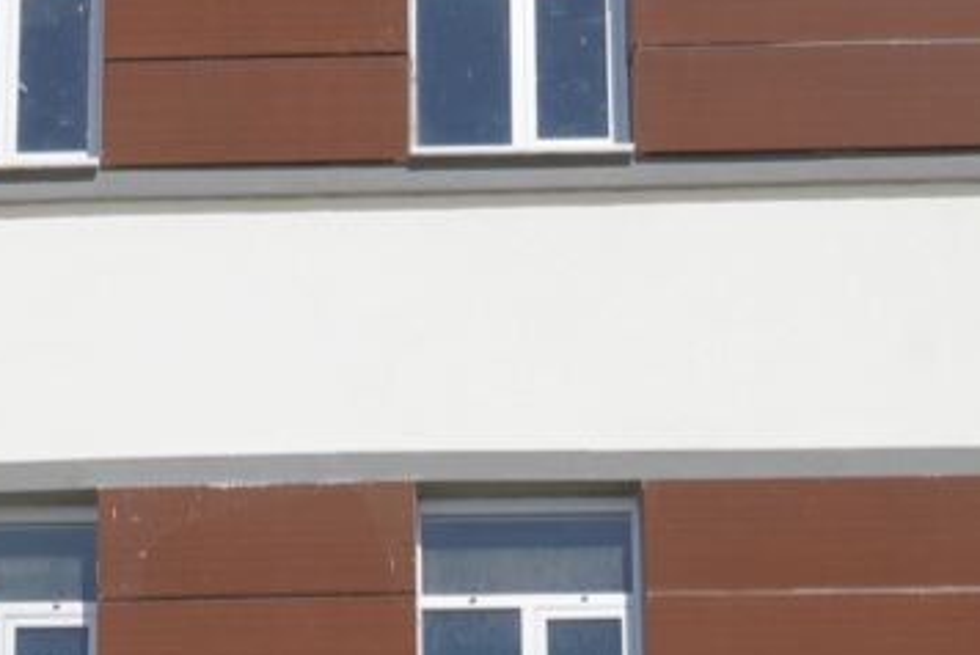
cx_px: 34
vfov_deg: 12.9
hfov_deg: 19.5
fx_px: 2779
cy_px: 899
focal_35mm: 102
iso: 100
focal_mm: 26
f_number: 8
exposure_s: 1/250
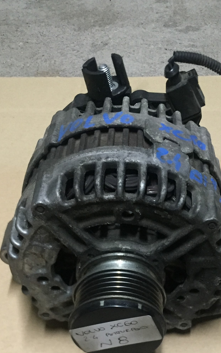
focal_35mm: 33
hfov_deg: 38.3
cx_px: 123
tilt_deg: -46.3
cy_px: 185
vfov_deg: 58.1
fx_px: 318
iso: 250
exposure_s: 1/17
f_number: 2.2
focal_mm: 4.15
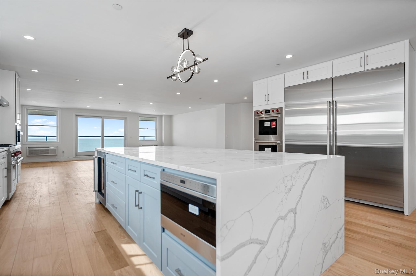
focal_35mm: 18
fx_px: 202
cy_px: 138
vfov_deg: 68.8
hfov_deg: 91.7
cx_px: 208
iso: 100
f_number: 2.8
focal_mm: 17.5
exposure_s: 1/80
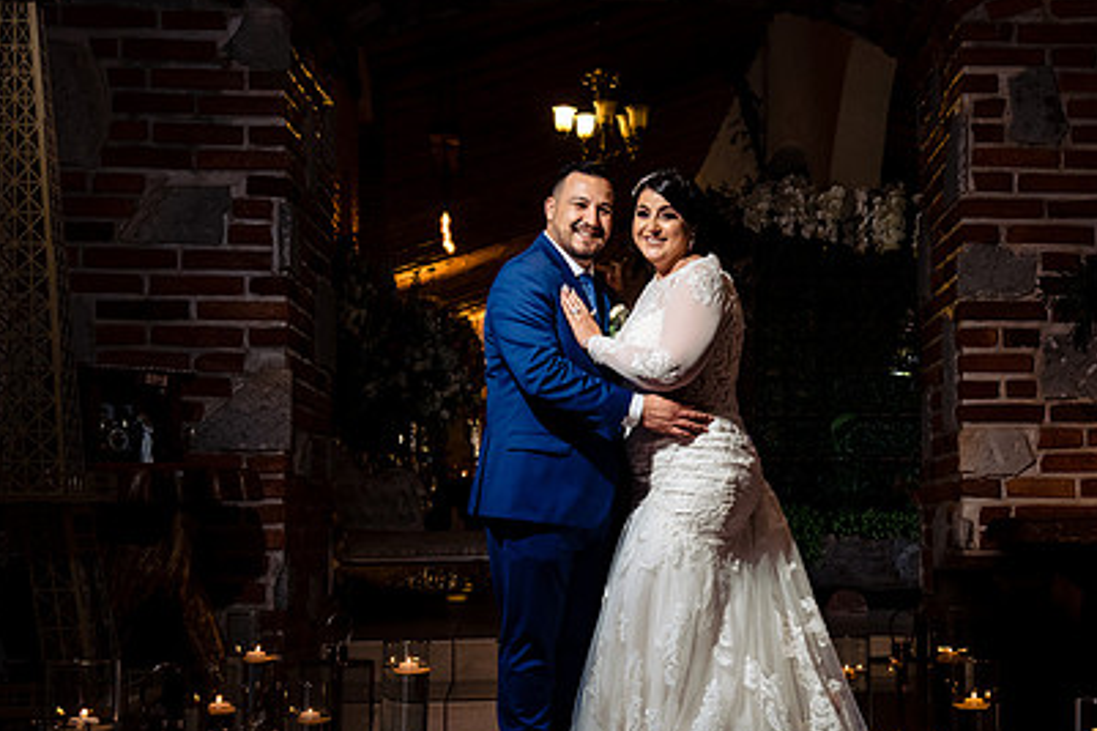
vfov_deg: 17.0
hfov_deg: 25.2
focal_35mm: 80
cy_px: 401
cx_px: 780
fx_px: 2437
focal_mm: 52
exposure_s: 1/160
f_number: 7.1
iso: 2000
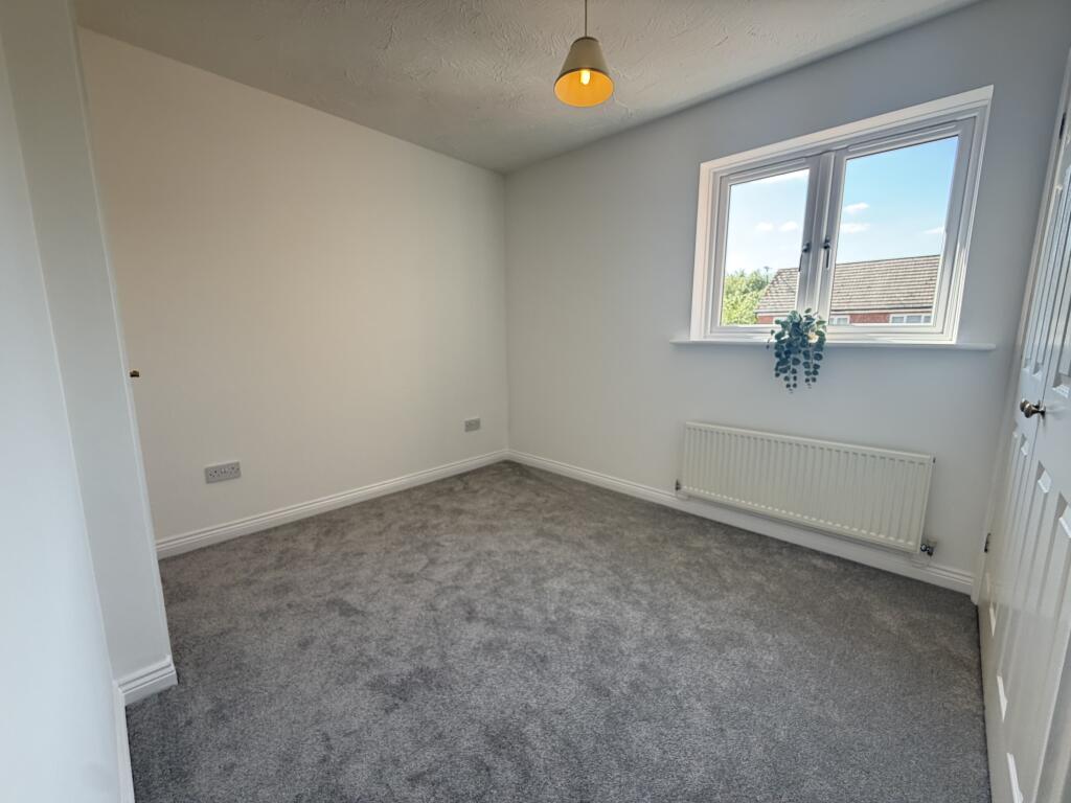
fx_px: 433
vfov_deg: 85.7
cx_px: 536
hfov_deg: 102.1
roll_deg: +0.6
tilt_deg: -9.0
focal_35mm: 14
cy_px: 402
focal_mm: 2.22
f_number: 2.2
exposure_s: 1/100
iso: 160
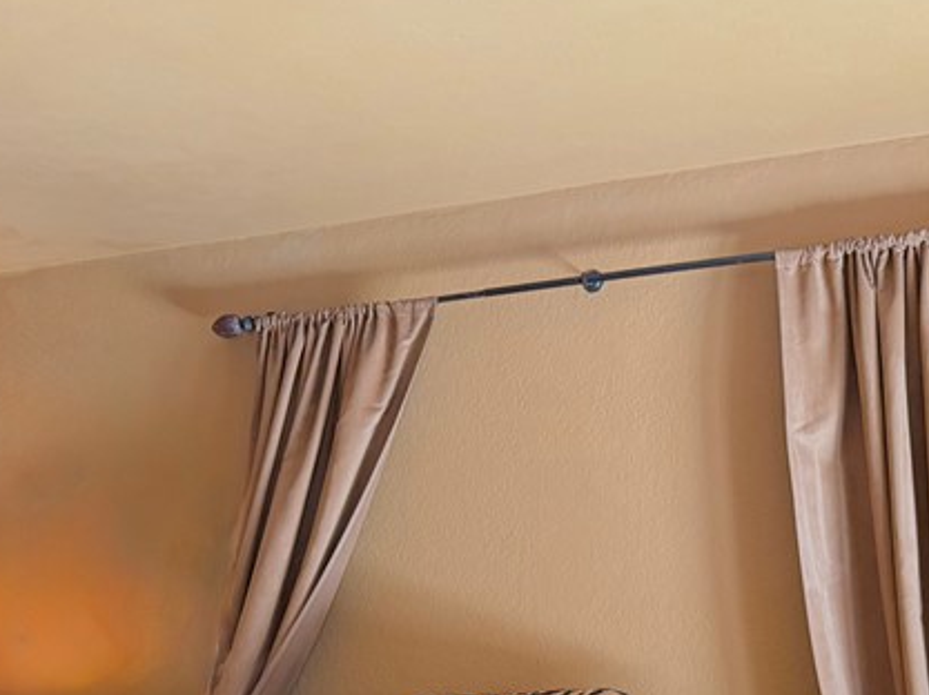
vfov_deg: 23.1
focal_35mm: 59
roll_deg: +1.7
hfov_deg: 32.5
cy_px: 789
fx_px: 1582
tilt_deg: -5.8
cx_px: 323
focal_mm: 6.76
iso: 500
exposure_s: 1/60
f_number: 1.78
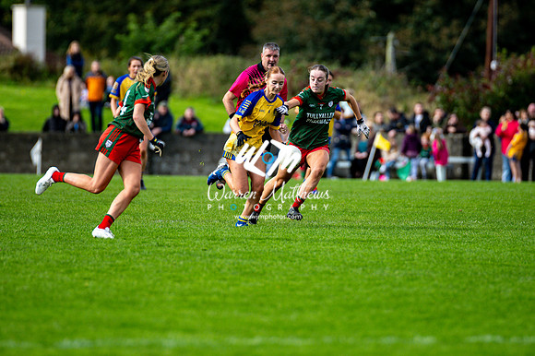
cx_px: 268
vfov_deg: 3.1
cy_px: 178
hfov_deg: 4.6
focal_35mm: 450
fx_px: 6683
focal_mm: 300
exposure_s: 1/2500
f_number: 2.8
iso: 250
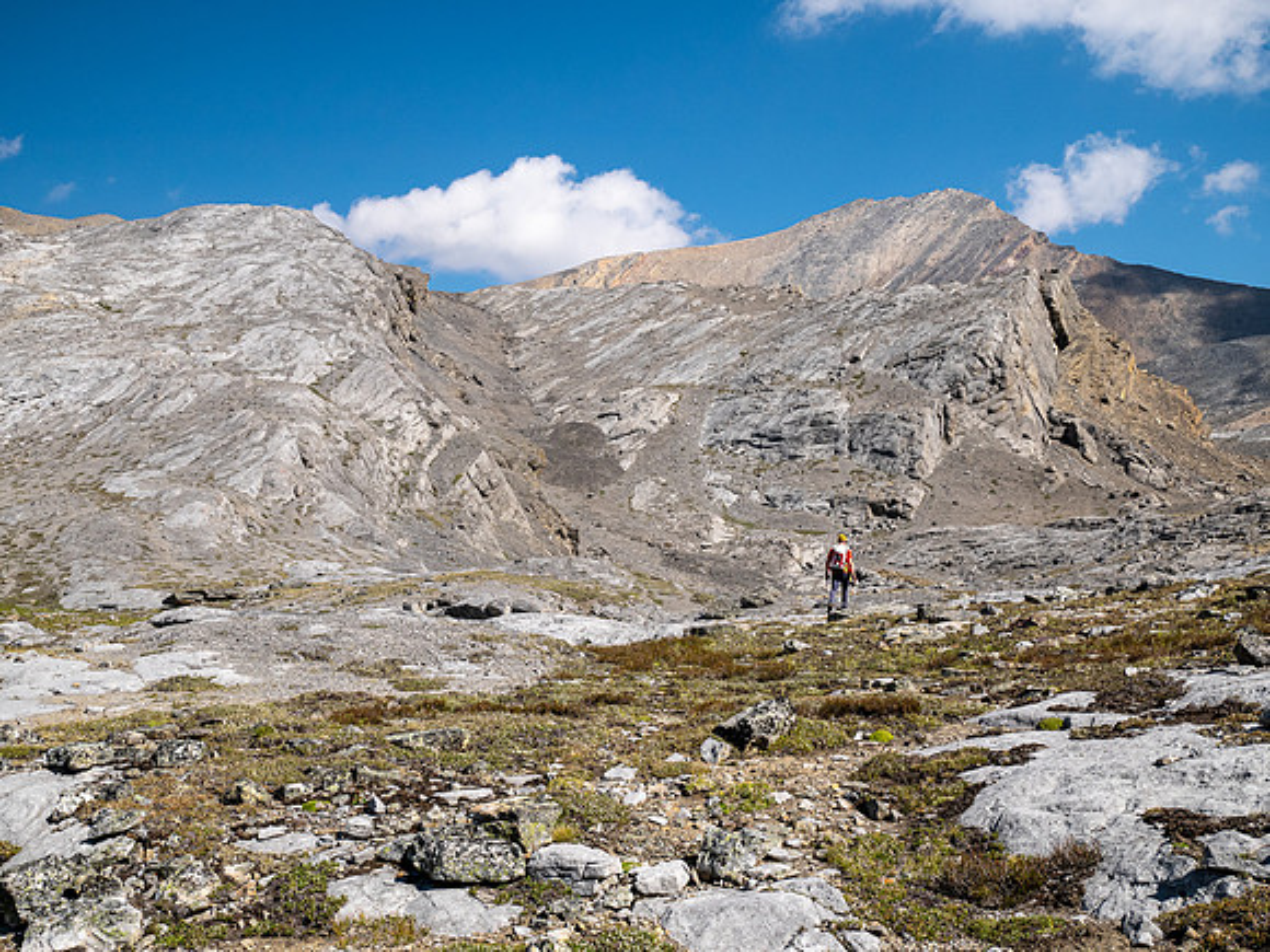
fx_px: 1688
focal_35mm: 46
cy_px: 476
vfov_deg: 31.5
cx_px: 635
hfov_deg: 41.2
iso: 200
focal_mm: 23
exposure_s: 1/250
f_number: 8
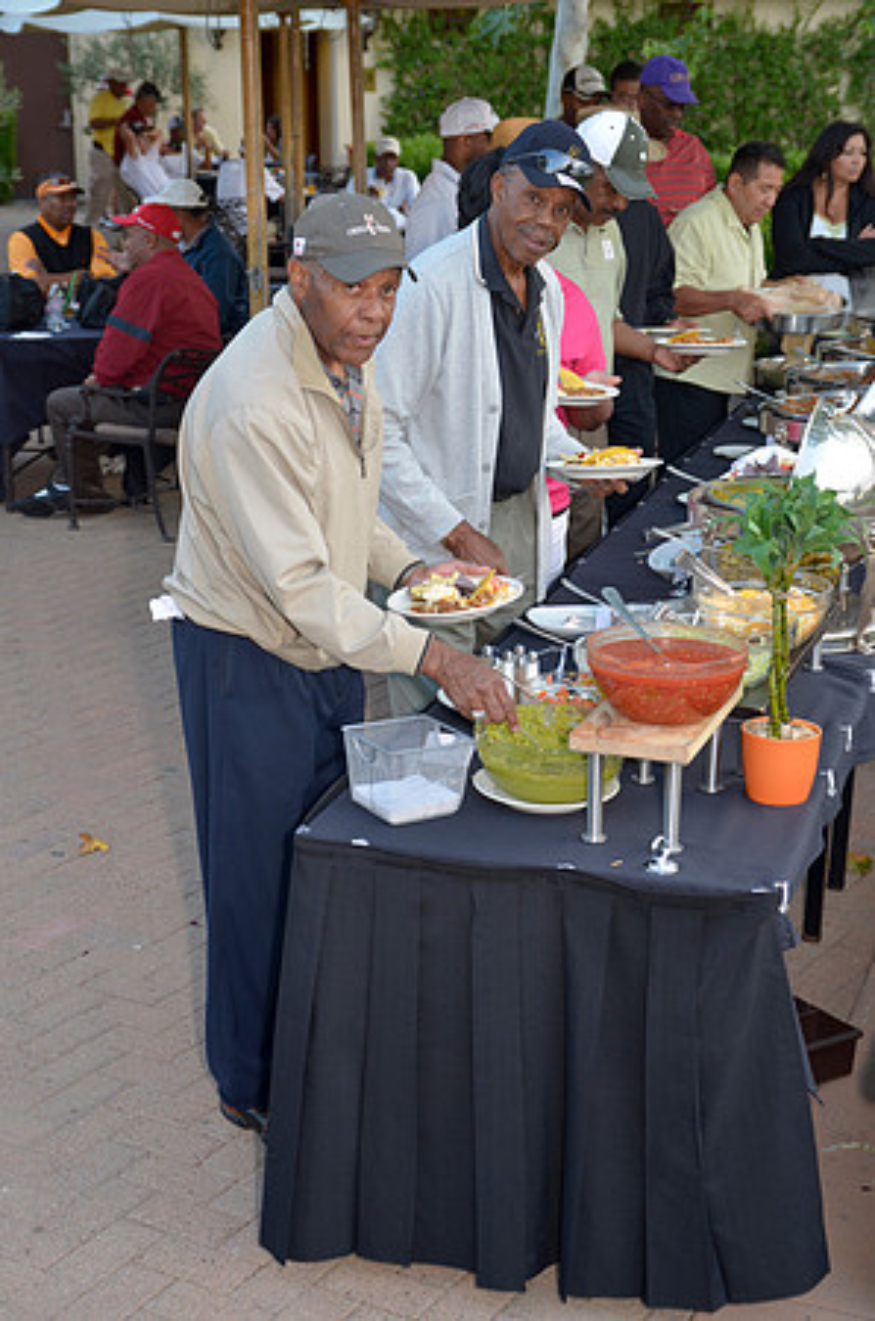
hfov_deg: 22.5
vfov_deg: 33.5
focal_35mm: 60
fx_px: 2198
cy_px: 660
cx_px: 438
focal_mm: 40
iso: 140
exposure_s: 1/80
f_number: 4
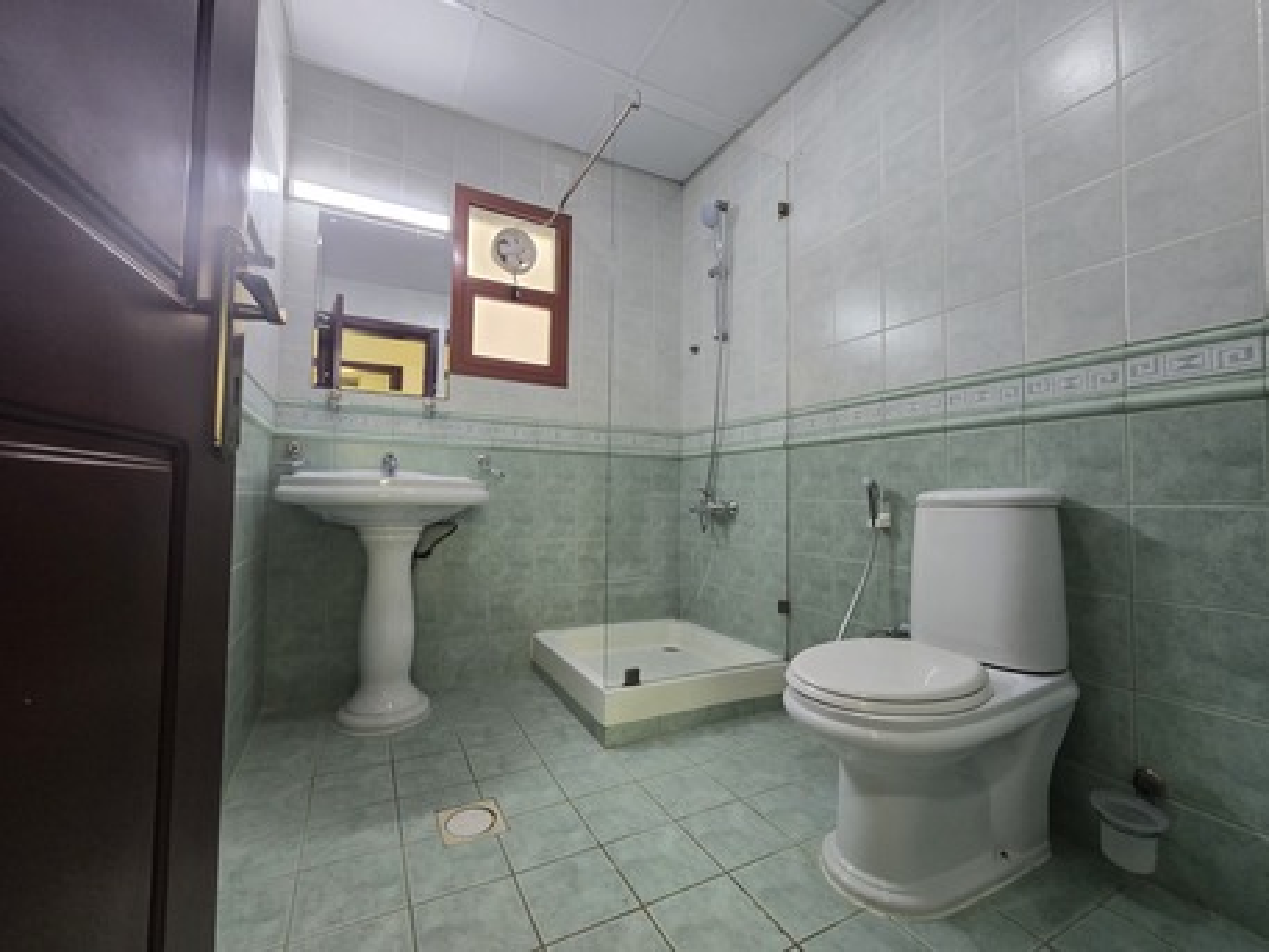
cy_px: 476
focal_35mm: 13
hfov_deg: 106.2
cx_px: 634
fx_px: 477
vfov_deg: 89.9
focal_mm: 2.2
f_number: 2.2
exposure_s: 1/50
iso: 160
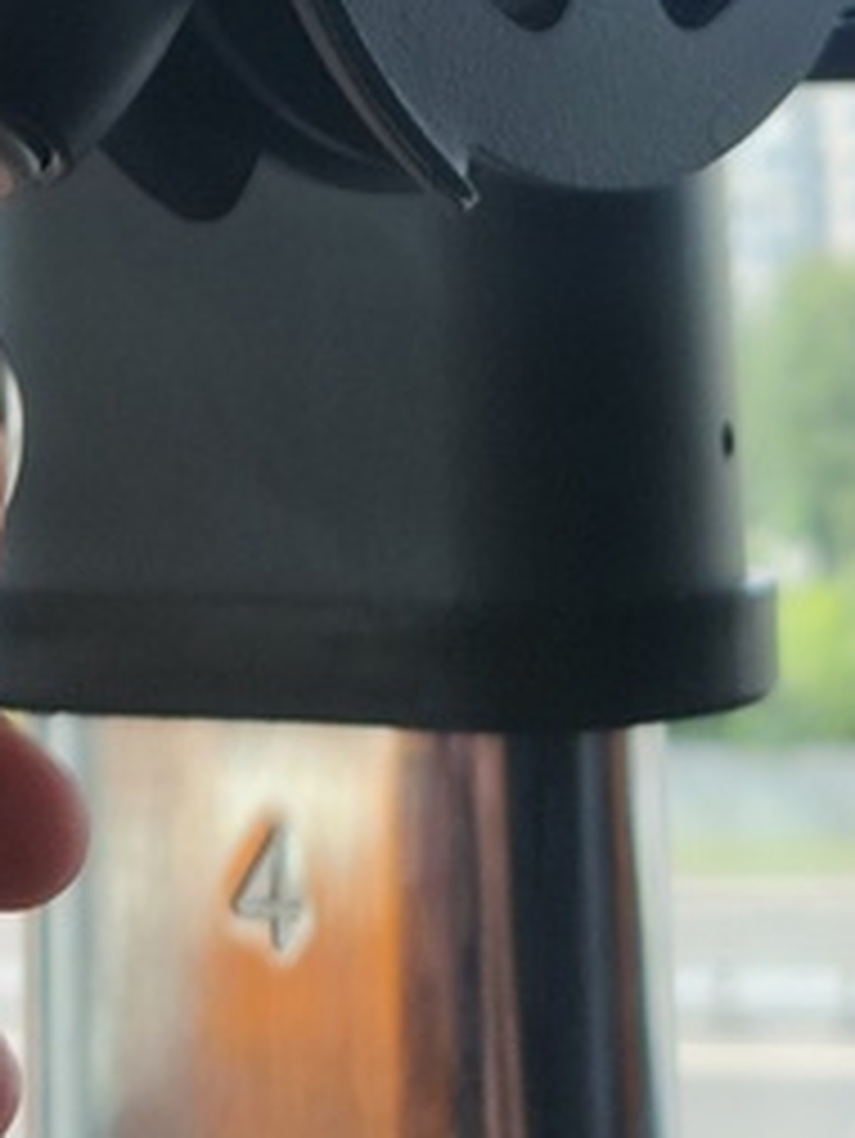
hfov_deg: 13.5
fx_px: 3587
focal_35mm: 109
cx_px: 202
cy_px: -508
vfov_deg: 16.6
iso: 20
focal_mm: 5.4
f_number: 1.8
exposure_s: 1/265
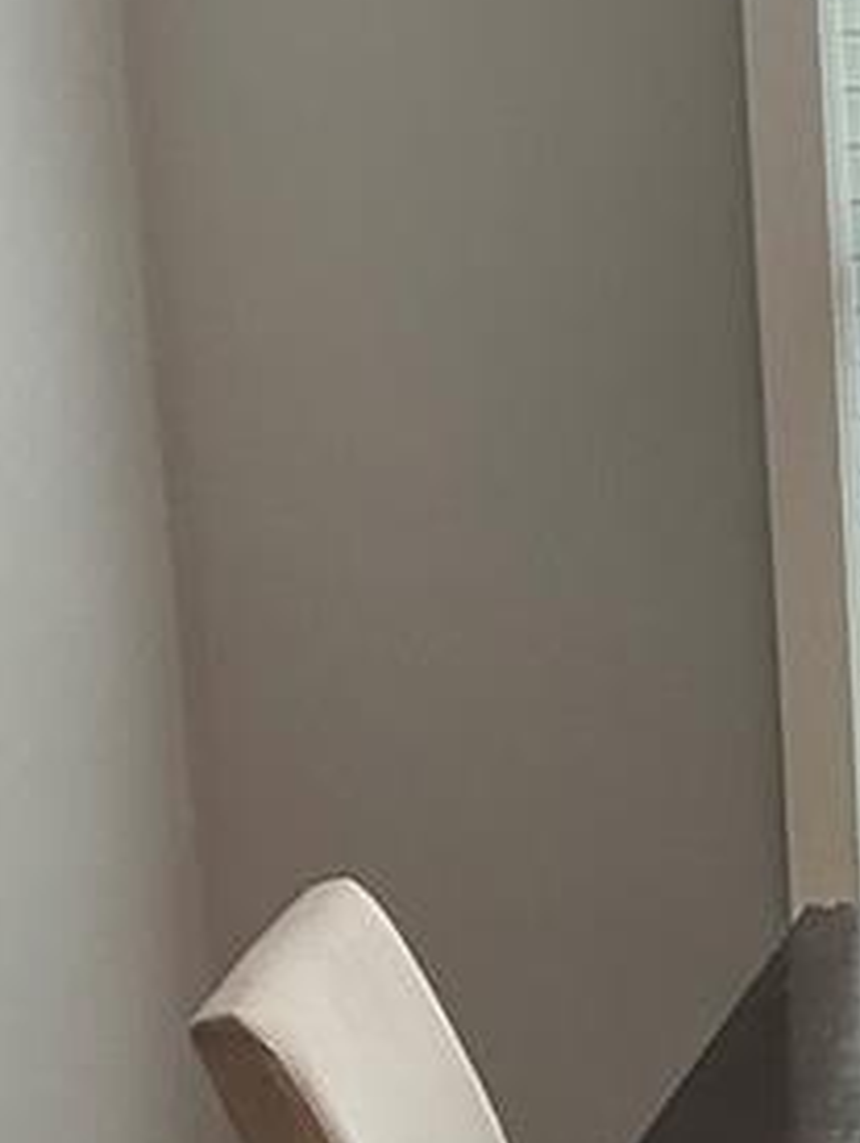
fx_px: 4032
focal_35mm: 122
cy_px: 1230
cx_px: 1633
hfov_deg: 11.2
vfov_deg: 15.7
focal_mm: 3
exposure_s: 1/100
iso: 40
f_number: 1.8
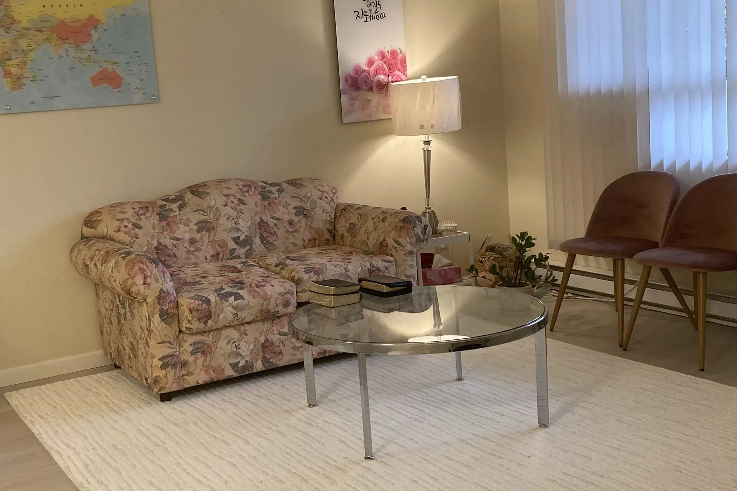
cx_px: 288
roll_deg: +4.0
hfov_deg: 43.4
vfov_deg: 29.9
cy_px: 238
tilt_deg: -8.0
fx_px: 921
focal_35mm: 45
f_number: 1.8
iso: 125
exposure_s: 1/60
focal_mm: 3.99
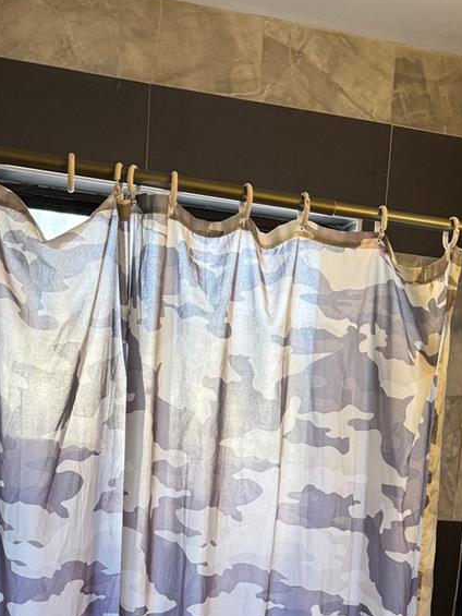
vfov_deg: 34.2
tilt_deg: -8.6
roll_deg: -3.2
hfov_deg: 28.5
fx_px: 907
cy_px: 614
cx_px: 276
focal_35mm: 51
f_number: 1.78
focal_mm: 6.76
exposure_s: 1/120
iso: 200
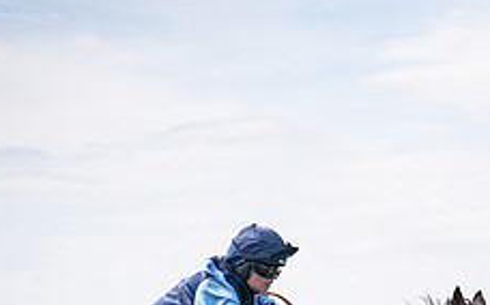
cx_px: 320
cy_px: 267
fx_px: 3469
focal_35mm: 260
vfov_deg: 5.0
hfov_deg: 8.1
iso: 400
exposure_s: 1/4000
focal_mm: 70
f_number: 5
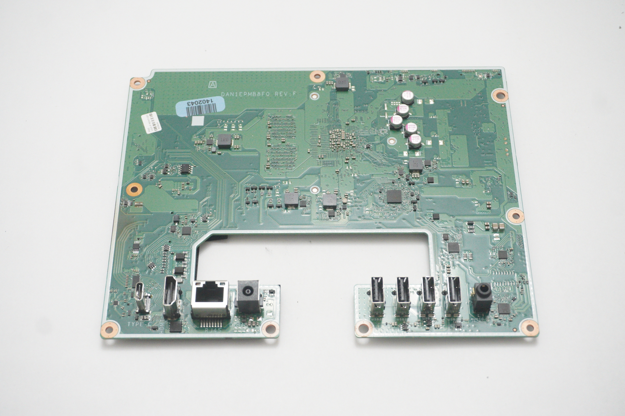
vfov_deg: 25.0
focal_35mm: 54
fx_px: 937
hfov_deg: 36.9
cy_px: 208
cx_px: 312
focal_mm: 36
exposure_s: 1/30
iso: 3200
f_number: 5.6
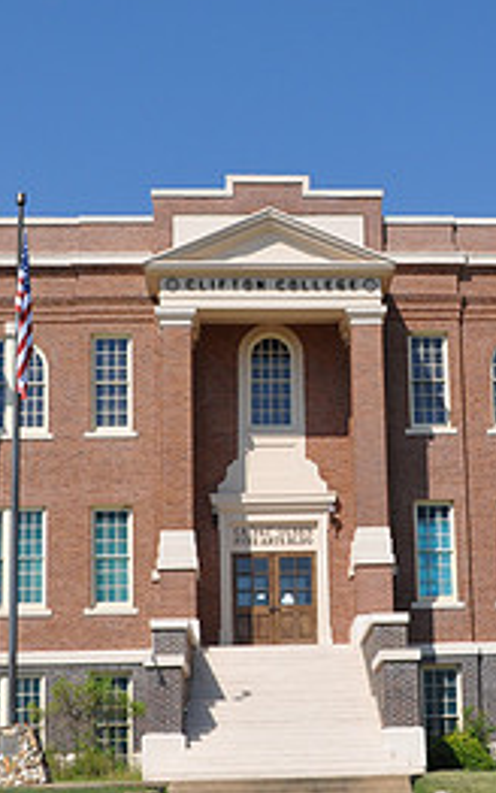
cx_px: 363
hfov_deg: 16.1
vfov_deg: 25.5
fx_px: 1750
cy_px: 462
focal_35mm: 81
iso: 200
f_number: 9
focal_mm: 24
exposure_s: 1/320
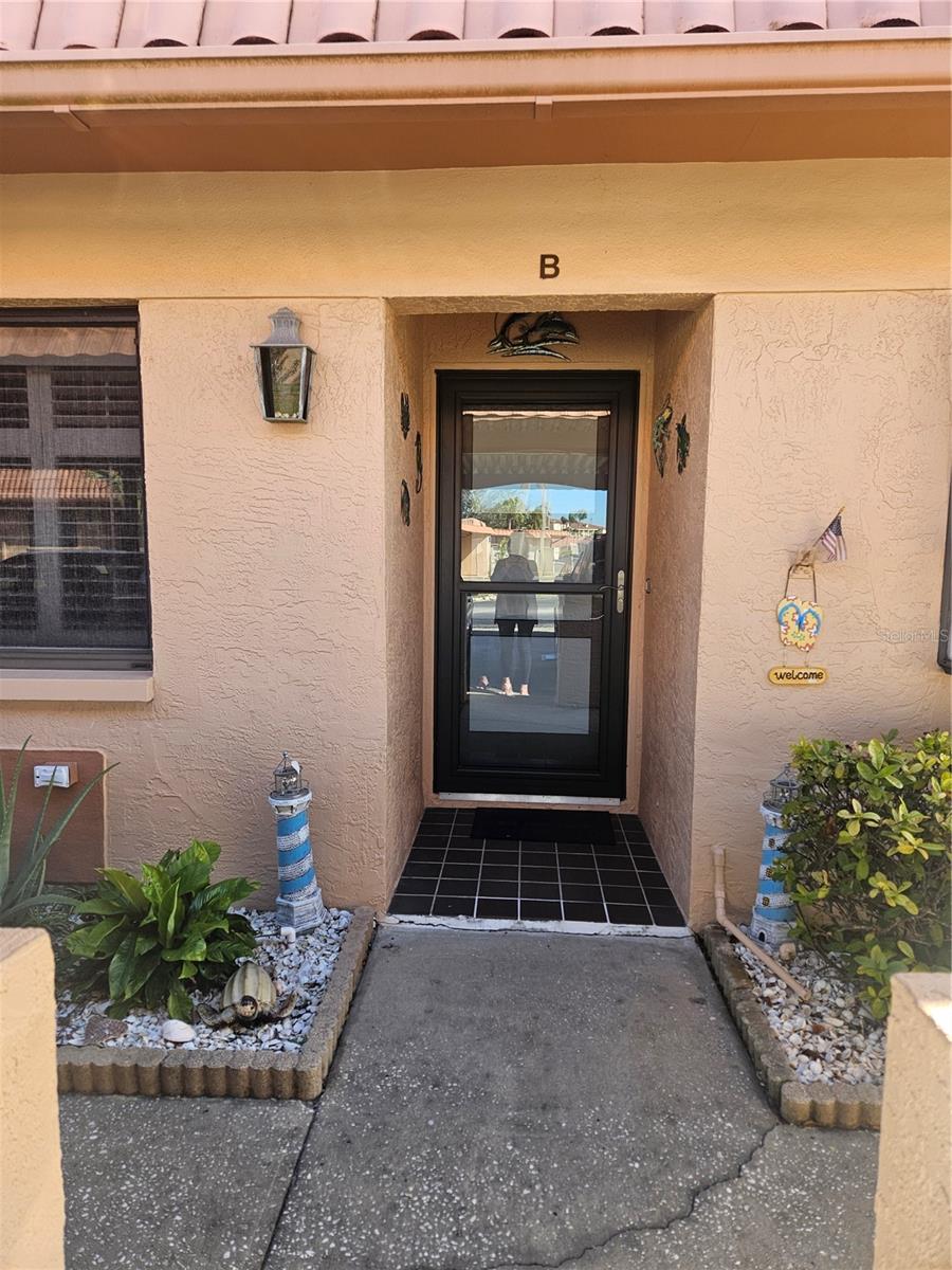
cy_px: 635
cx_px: 476
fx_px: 843
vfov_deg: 73.9
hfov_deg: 58.9
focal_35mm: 23
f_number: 1.8
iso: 40
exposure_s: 1/228
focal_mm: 5.4
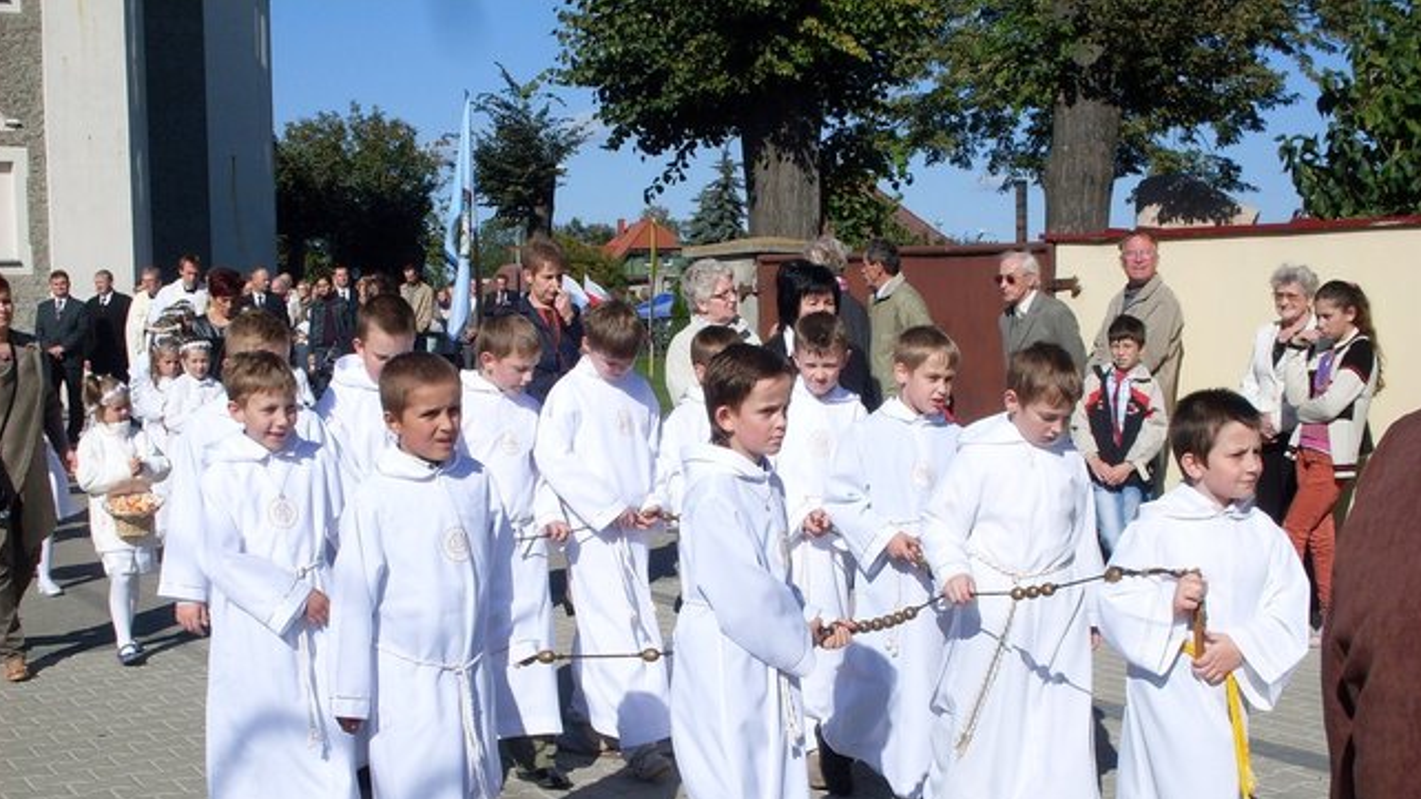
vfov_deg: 22.1
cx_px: 708
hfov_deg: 38.5
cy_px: 537
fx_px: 2035
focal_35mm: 54
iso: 80
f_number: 9.1
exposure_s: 1/250
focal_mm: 8.1
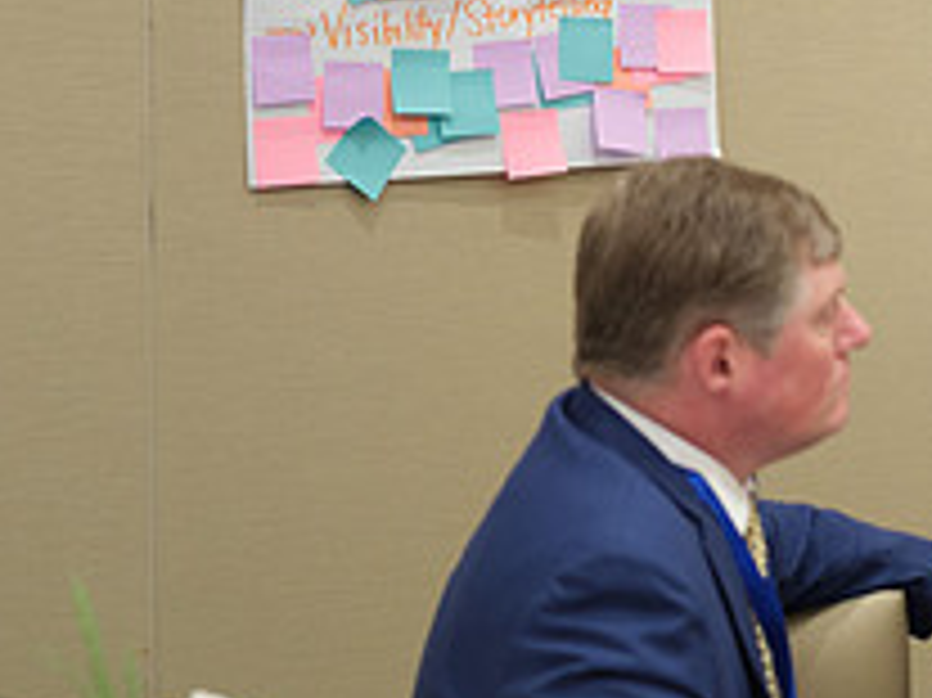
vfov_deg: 9.1
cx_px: 1225
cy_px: 79
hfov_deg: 11.9
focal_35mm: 162
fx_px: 4359
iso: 1000
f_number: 1.8
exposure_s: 1/160
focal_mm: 40
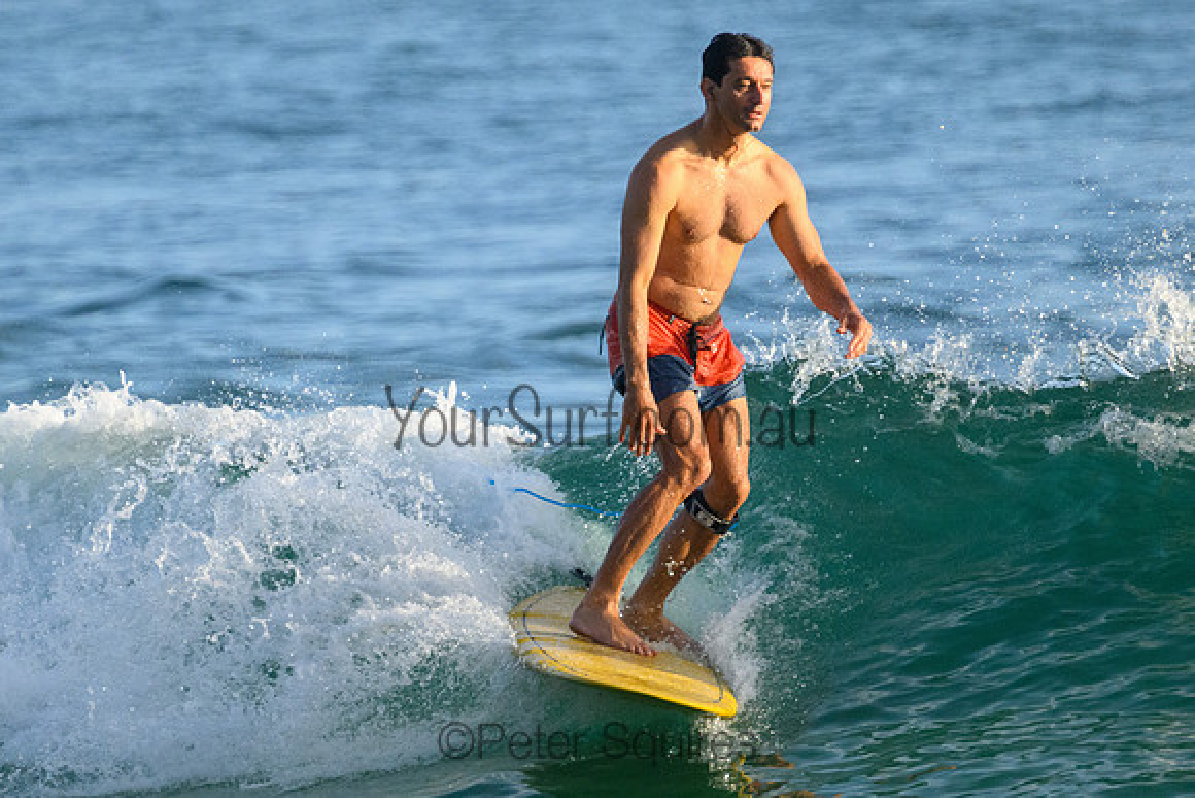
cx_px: 605
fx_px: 35701
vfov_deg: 1.3
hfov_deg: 1.9
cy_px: 513
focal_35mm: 1075
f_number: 11
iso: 4000
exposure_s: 1/2000
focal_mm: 800
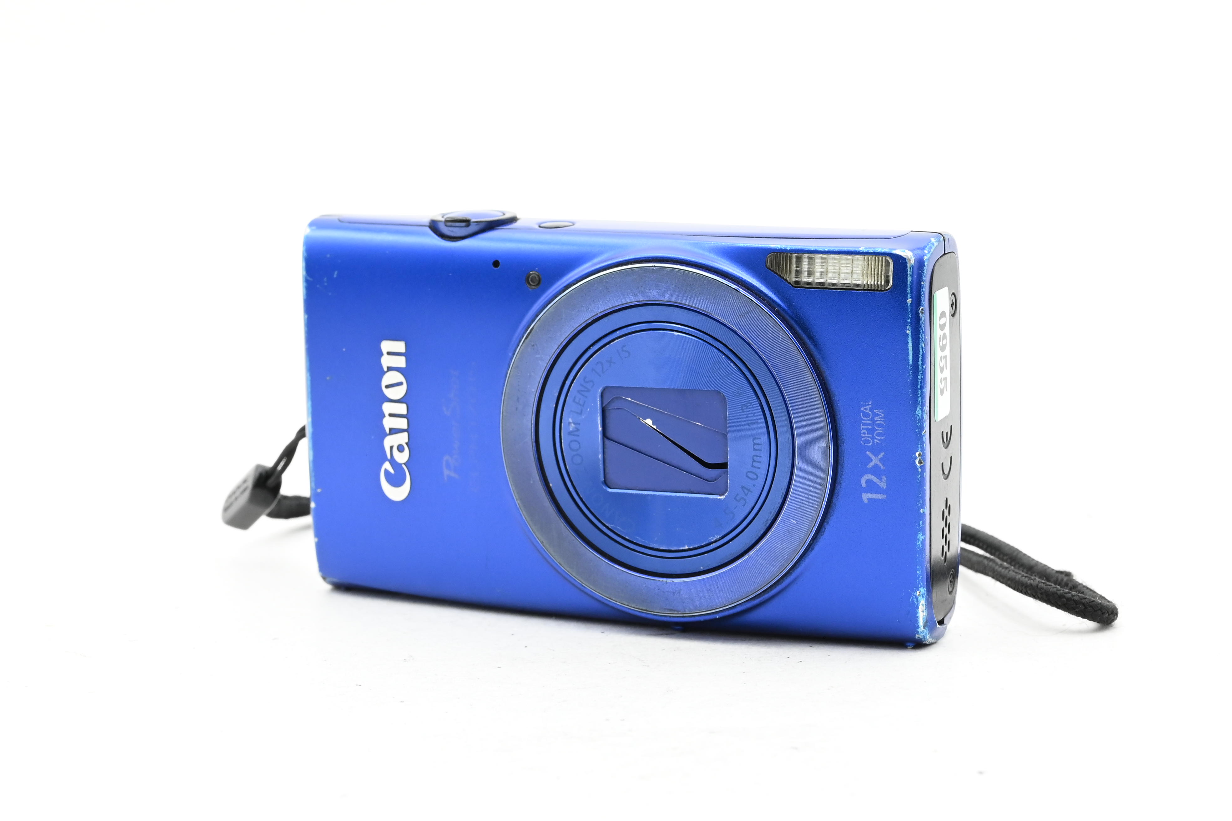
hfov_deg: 27.0
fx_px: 2566
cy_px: 410
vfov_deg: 18.2
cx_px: 616
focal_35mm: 75
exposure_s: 1/125
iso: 1250
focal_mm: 50
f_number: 13
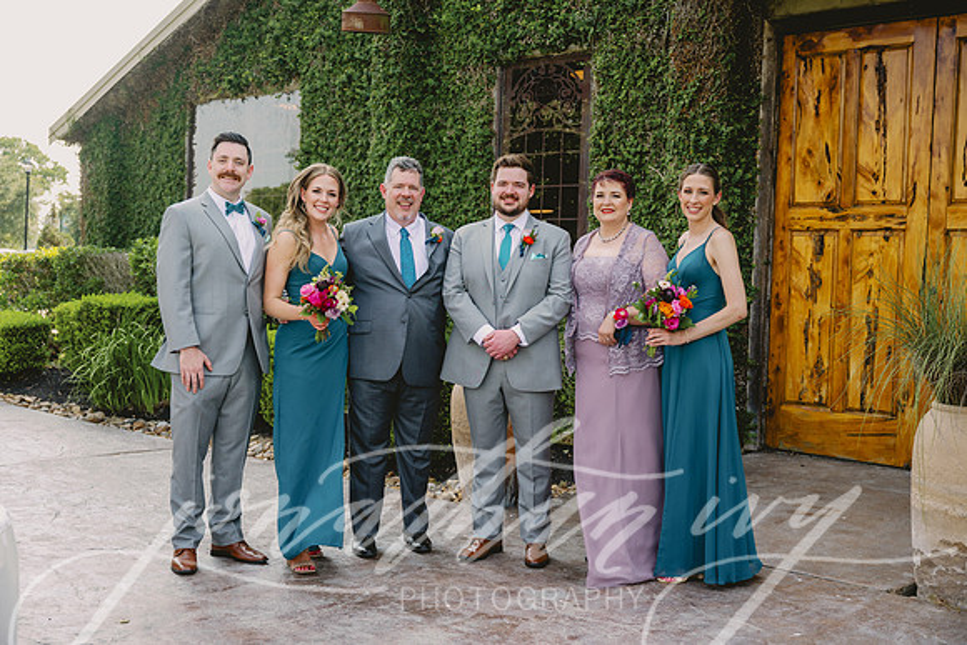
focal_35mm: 44
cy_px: 322
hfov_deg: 44.5
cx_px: 484
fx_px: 1182
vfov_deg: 30.5
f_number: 3.5
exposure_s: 1/320
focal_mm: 44
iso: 80
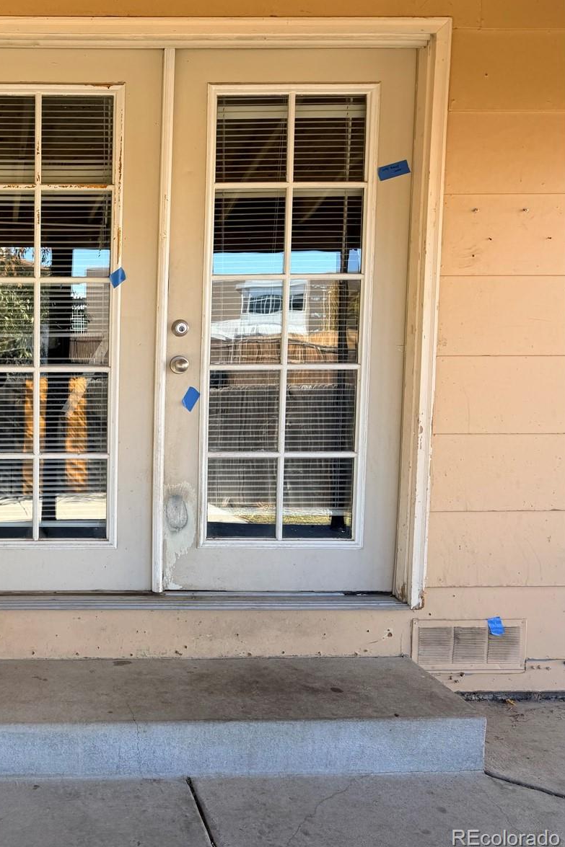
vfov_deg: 55.8
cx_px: -9
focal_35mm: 34
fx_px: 801
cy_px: 420
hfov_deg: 35.0
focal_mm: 6.76
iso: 80
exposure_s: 1/539
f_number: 1.78
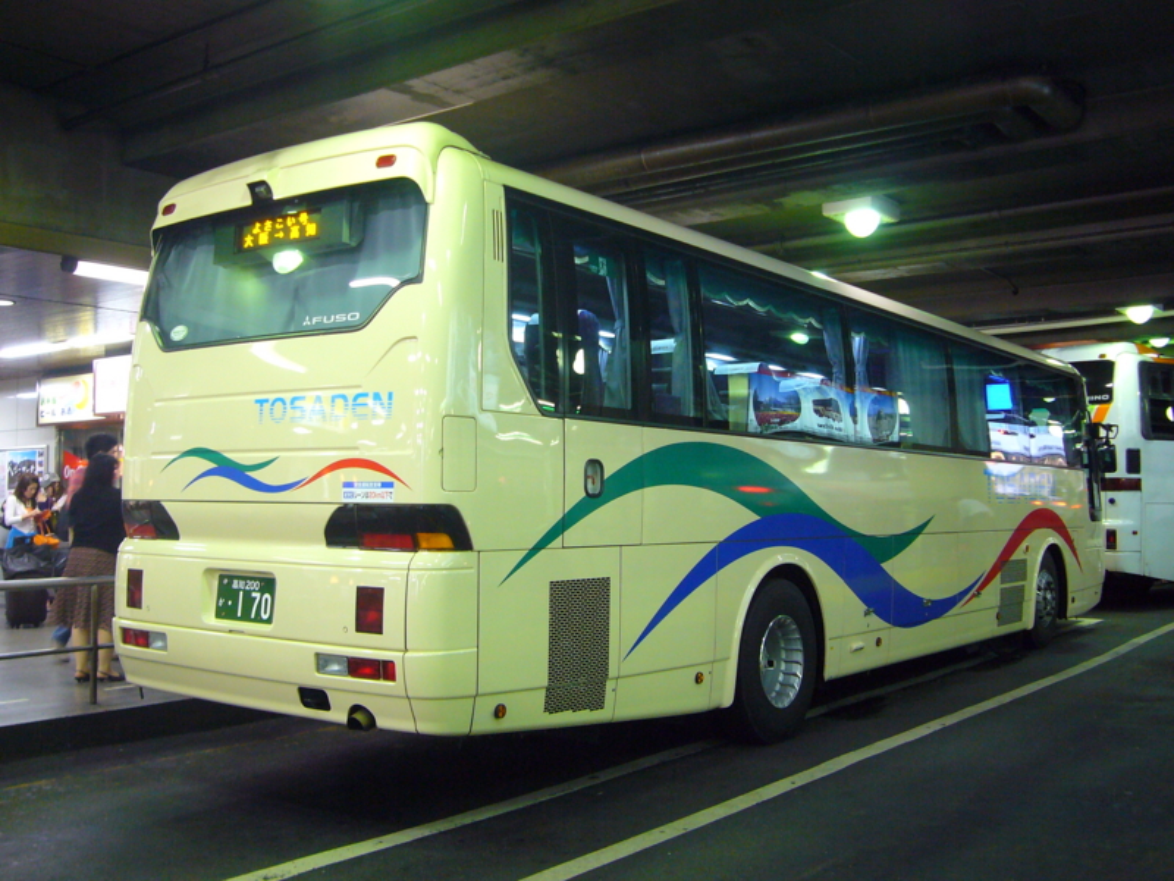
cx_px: 587
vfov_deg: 38.7
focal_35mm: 37
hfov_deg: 50.1
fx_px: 1255
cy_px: 440
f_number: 3.1
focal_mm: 6.1
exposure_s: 1/13
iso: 200
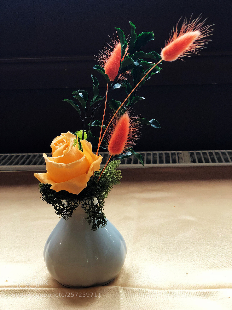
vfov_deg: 36.8
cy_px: 155
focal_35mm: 52
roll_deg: +1.6
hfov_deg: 28.0
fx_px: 465
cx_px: 116
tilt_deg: -17.0
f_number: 2.4
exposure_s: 1/33
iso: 80
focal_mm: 6
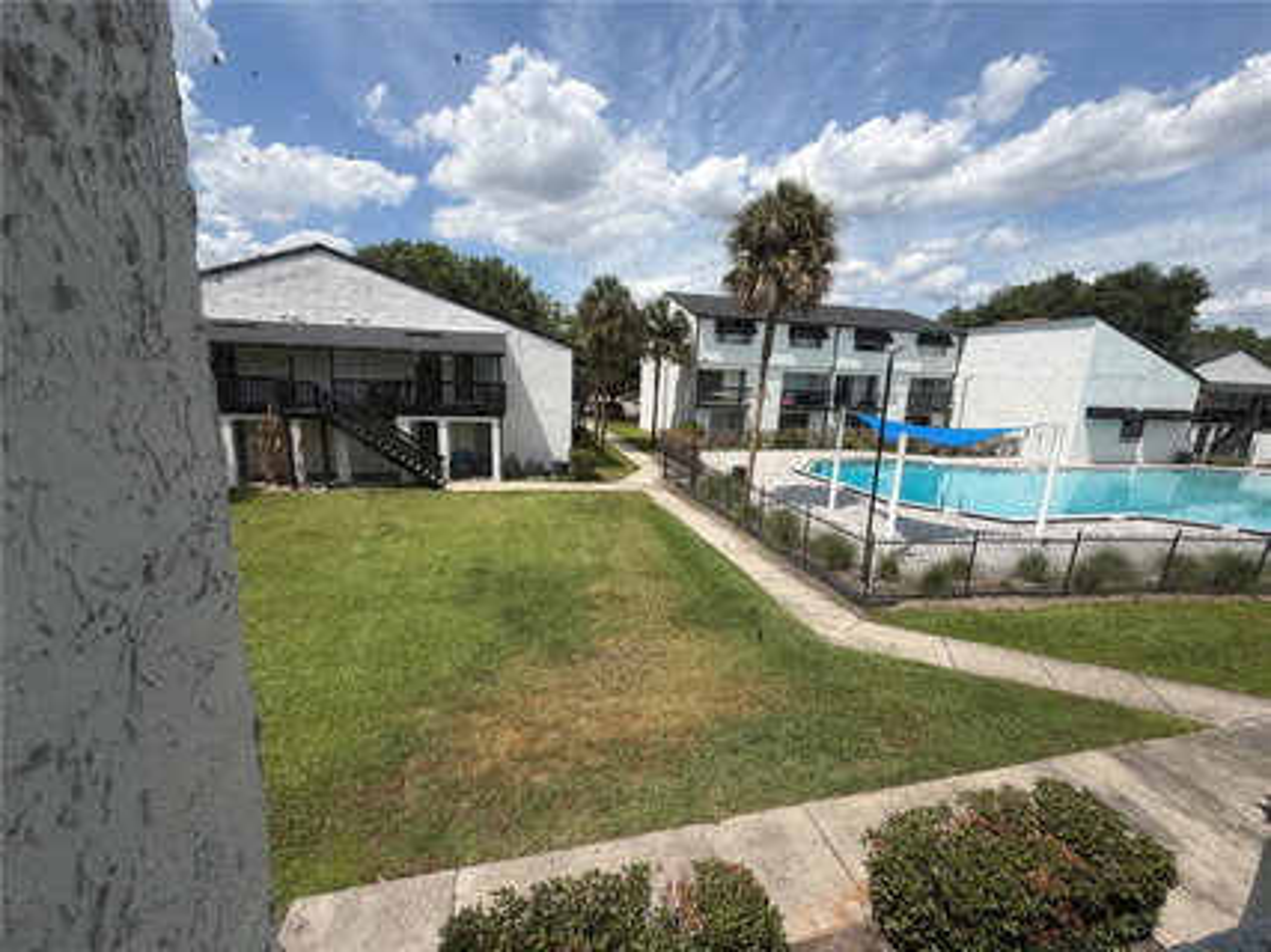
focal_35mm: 14
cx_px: 636
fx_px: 514
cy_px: 476
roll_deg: -0.7
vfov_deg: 85.6
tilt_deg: -10.6
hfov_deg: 102.1
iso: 20
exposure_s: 1/942
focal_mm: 2.22
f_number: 2.2
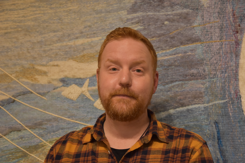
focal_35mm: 87
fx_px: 592
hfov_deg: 23.4
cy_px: 82
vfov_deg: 15.7
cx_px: 122
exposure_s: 1/125
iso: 1800
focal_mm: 58
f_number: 5
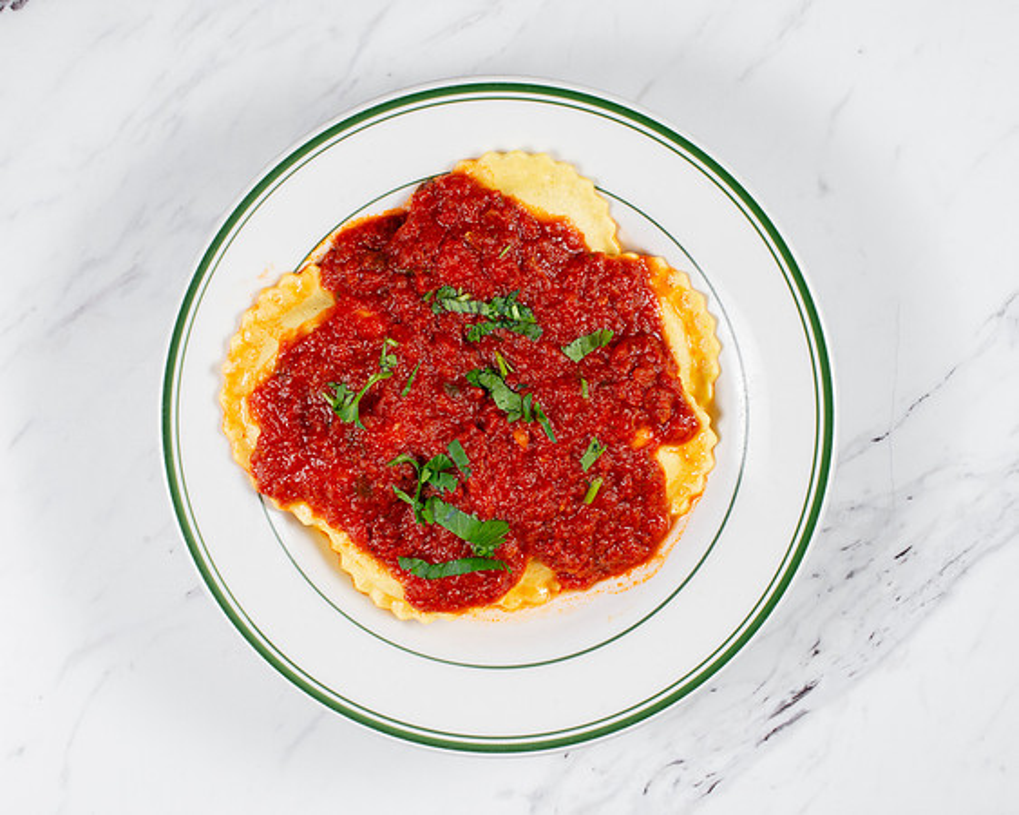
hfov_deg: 28.1
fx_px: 2032
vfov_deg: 22.6
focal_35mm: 67
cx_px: 473
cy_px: 466
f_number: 10
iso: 200
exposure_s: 1/250
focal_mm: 50
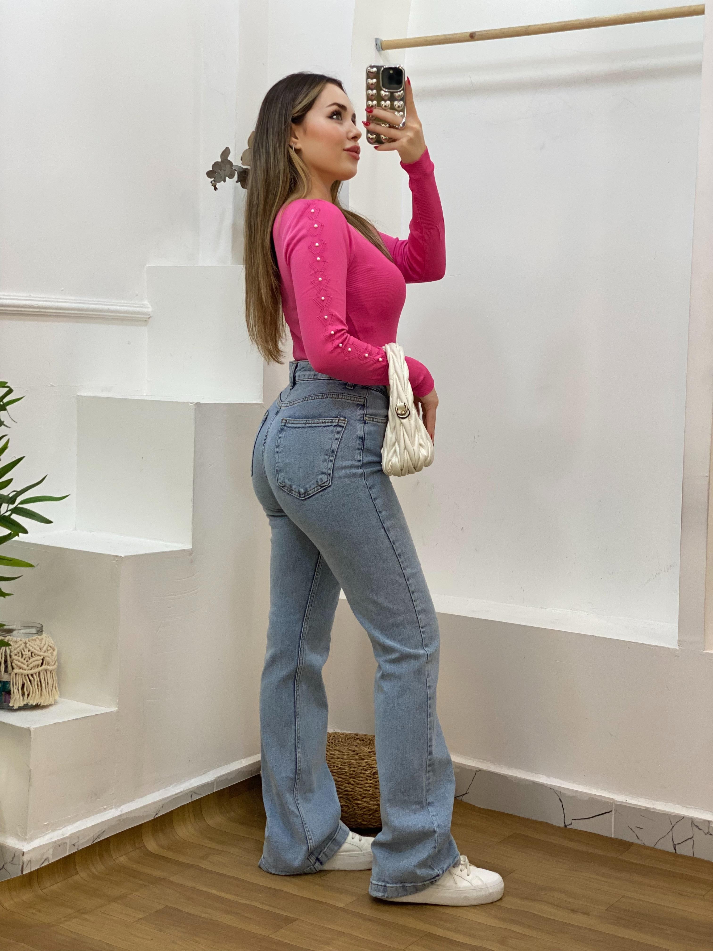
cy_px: 476
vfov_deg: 36.8
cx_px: 356
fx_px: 1428
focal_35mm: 52
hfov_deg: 28.0
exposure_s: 1/100
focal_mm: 6
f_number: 2
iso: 80
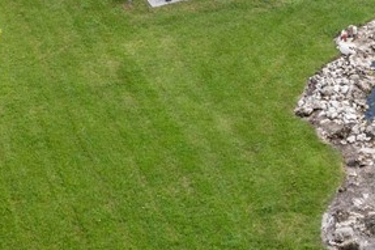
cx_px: 487
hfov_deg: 18.0
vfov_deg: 11.8
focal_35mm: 106
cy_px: -215
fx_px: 1103
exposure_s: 1/400
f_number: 5.6
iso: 100
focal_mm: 10.26
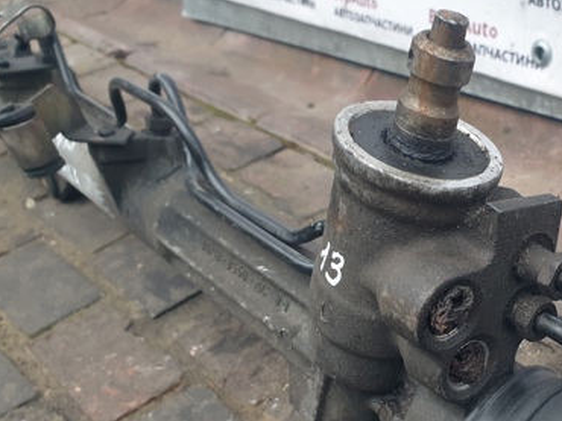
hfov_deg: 39.7
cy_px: 300
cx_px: 481
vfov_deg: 31.7
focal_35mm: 45
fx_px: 730
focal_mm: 4.3
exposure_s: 1/60
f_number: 2.4
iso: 100
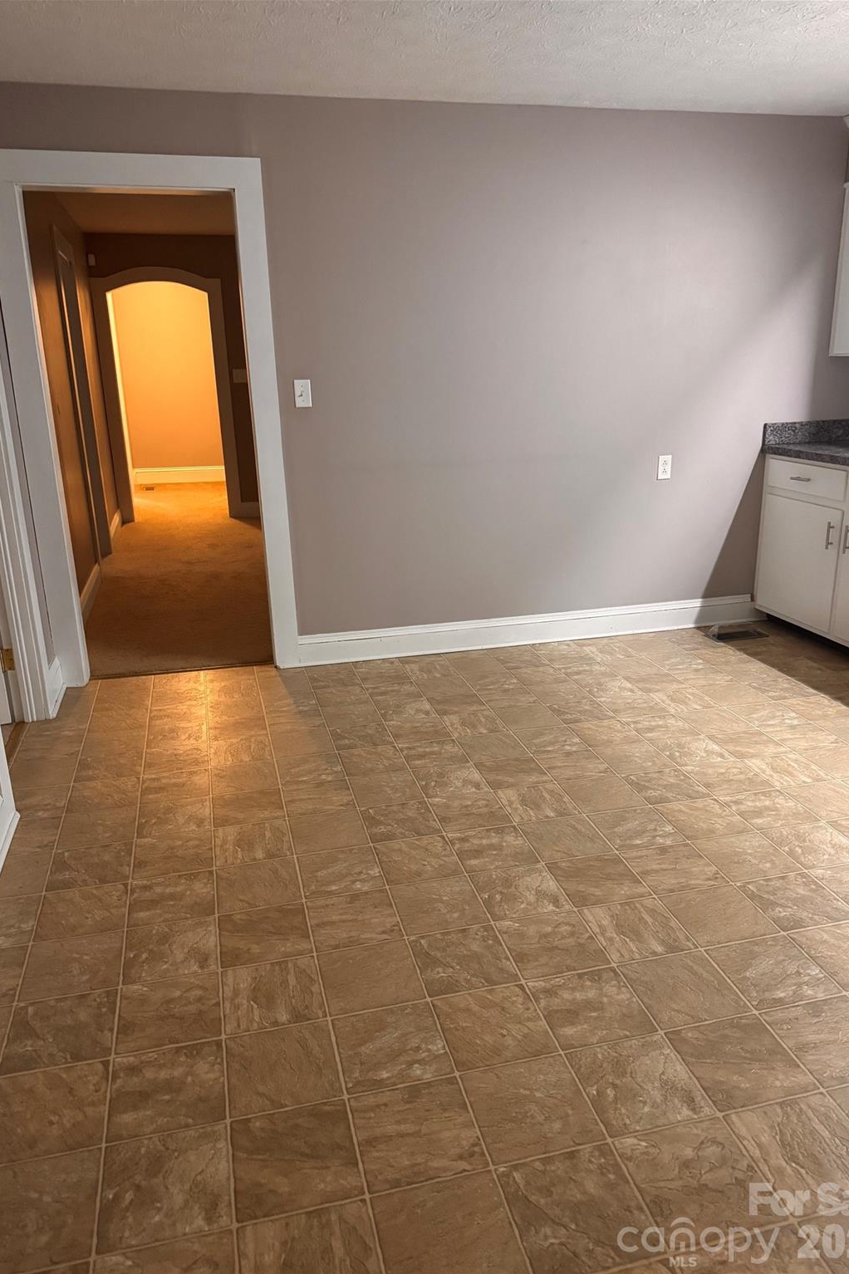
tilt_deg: -18.4
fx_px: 885
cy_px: 637
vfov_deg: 71.5
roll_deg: +2.4
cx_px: 420
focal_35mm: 25
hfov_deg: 51.3
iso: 640
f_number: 1.78
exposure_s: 1/60
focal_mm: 6.76
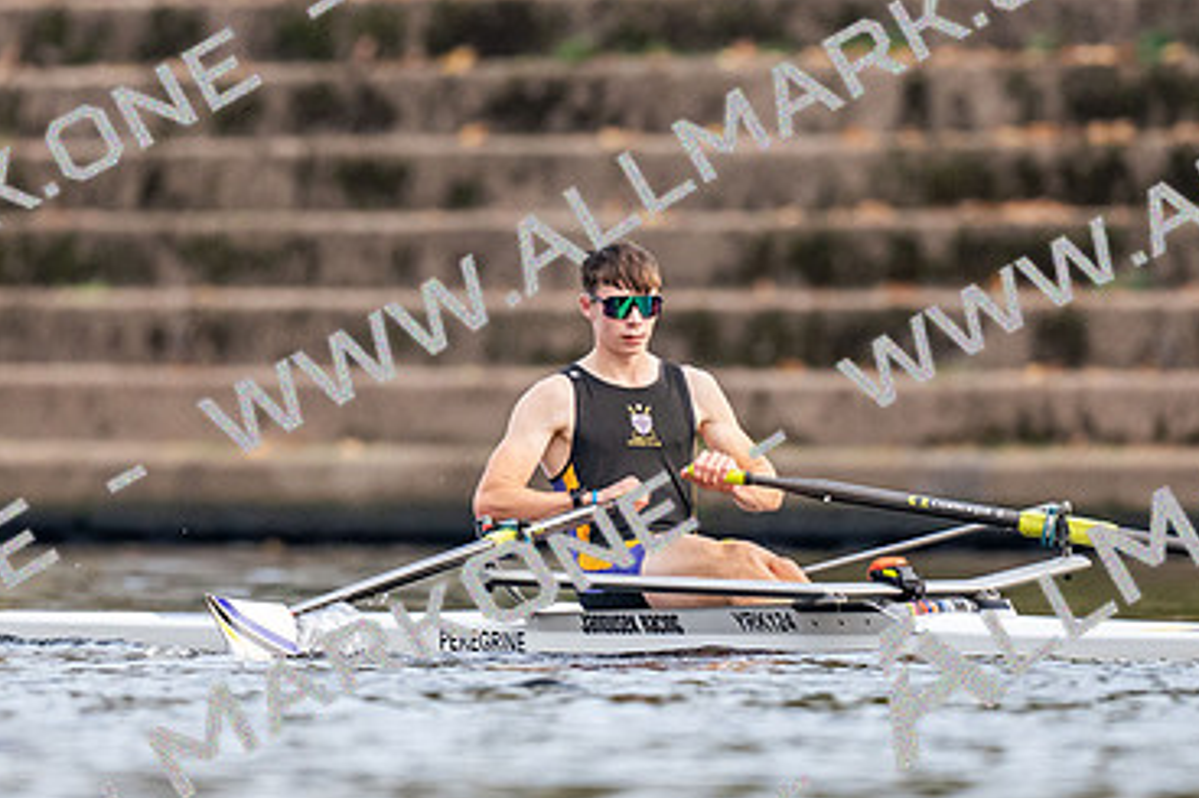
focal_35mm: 1417
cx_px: 600
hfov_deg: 1.5
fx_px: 47171
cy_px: 463
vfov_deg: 1.0
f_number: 4
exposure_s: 1/2500
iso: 1600
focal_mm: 600
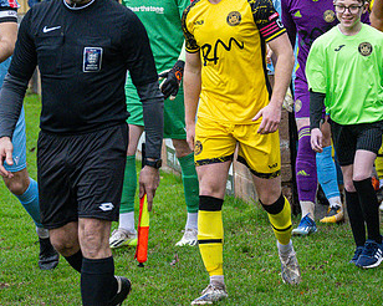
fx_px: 2470
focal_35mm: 218
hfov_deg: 8.8
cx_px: 355
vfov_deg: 7.1
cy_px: 155
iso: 2000
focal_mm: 70
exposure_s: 1/2000
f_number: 2.8
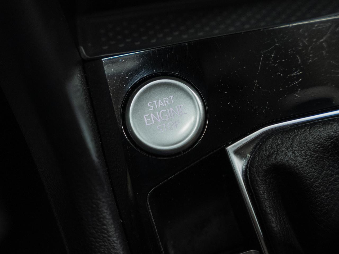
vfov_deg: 16.6
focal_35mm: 89
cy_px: 115
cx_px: 170
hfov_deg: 22.0
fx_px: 872
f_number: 4
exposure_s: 1/50
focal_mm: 70
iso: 1000
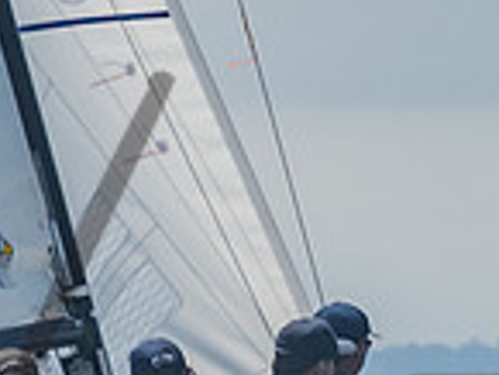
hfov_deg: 1.2
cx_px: 253
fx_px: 23444
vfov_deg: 0.9
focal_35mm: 1625
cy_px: 458
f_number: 13
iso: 640
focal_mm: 260
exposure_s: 1/1000
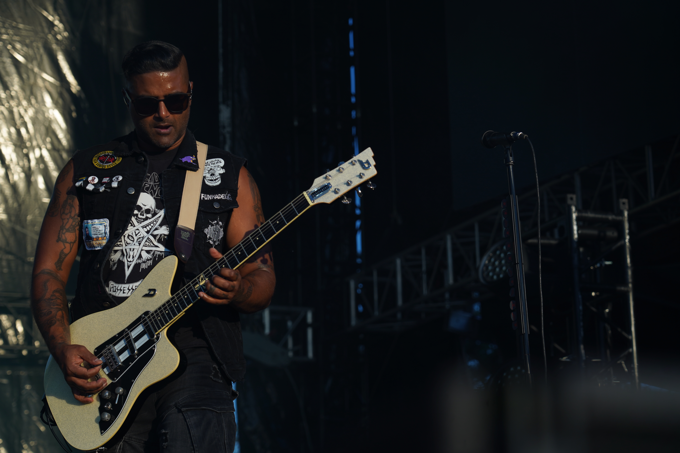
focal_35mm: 105
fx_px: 1983
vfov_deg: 13.0
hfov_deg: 19.5
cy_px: 226
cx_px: 340
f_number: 6.3
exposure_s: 1/320
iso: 100
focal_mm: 105
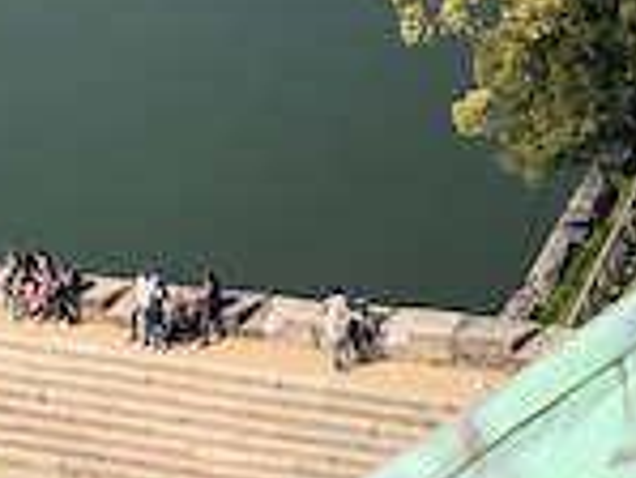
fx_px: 4100
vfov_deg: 6.5
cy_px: -465
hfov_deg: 8.6
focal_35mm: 223
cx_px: 1101
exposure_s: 1/685
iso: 16
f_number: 2.4
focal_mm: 6
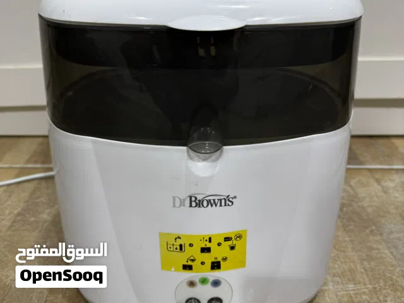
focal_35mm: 24
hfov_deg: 71.6
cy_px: 152
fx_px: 280
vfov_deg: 56.8
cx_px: 202
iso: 125
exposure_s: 1/50
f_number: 1.78
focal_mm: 6.76
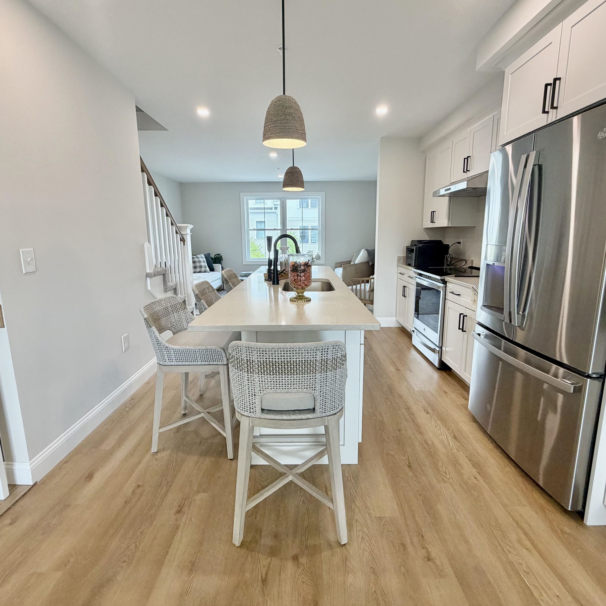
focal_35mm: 17
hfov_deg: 84.0
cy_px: 294
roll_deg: +1.0
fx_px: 337
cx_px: 304
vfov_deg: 83.9
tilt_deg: -9.9
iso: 200
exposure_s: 1/120
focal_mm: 2.22
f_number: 2.2
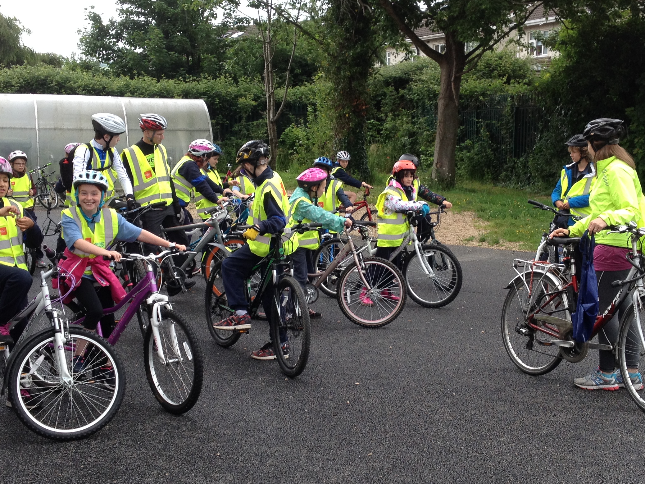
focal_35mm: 55
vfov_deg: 26.6
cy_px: 235
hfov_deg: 34.9
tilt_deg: -9.4
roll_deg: +1.0
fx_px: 1025
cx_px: 331
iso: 50
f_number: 2.4
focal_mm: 4.28
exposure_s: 1/272
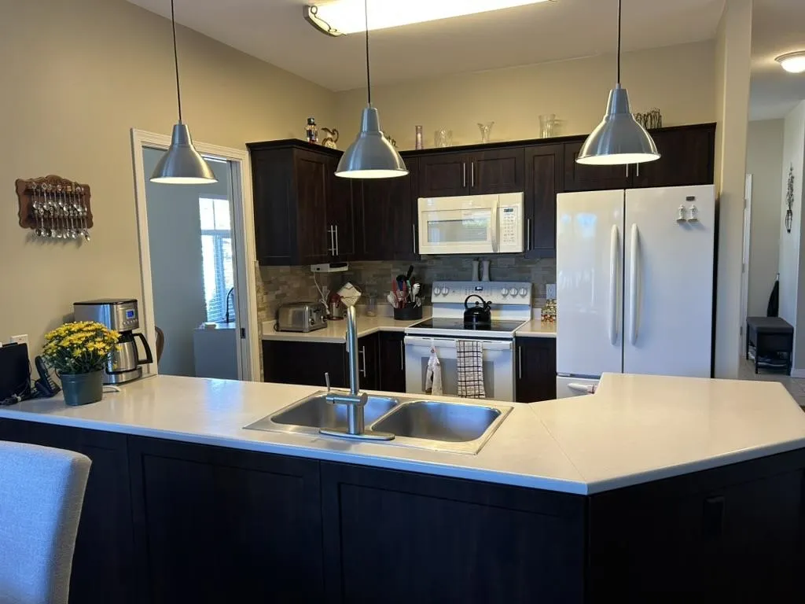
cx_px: 402
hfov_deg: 67.3
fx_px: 605
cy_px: 302
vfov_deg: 53.1
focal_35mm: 26
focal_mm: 5.7
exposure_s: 1/120
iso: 125
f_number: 1.5
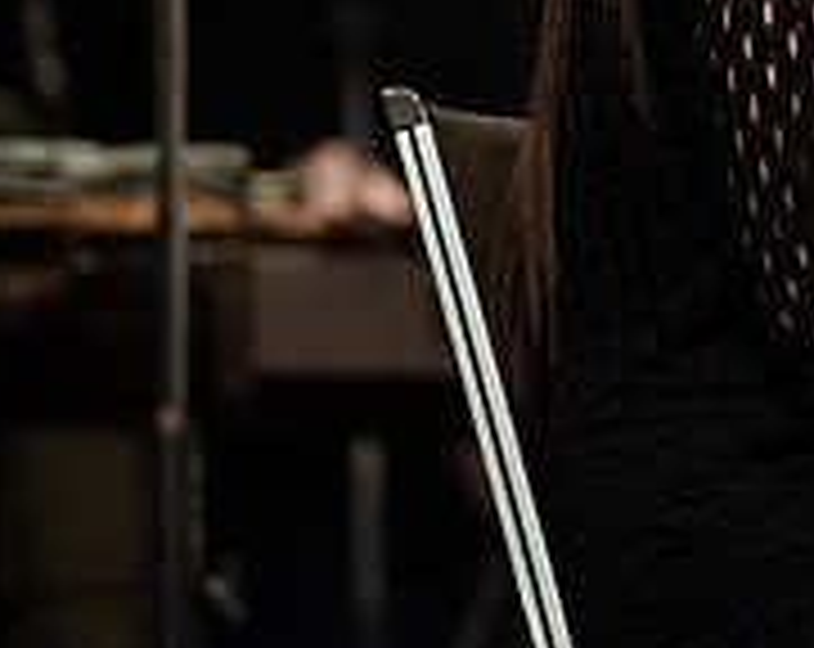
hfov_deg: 3.5
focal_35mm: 558
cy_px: -187
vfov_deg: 2.8
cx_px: 1277
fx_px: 13414
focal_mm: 185
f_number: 2.8
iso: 5000
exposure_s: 1/200
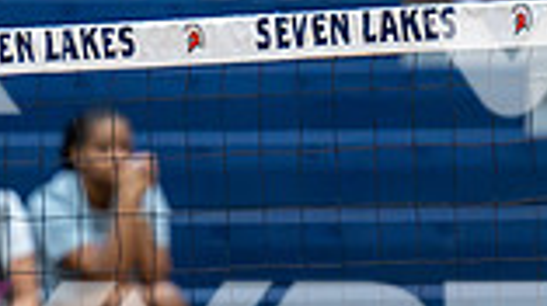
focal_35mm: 727
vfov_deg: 1.7
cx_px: -61
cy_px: 428
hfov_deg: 3.0
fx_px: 10536
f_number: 2.8
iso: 4000
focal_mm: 140
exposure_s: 1/800
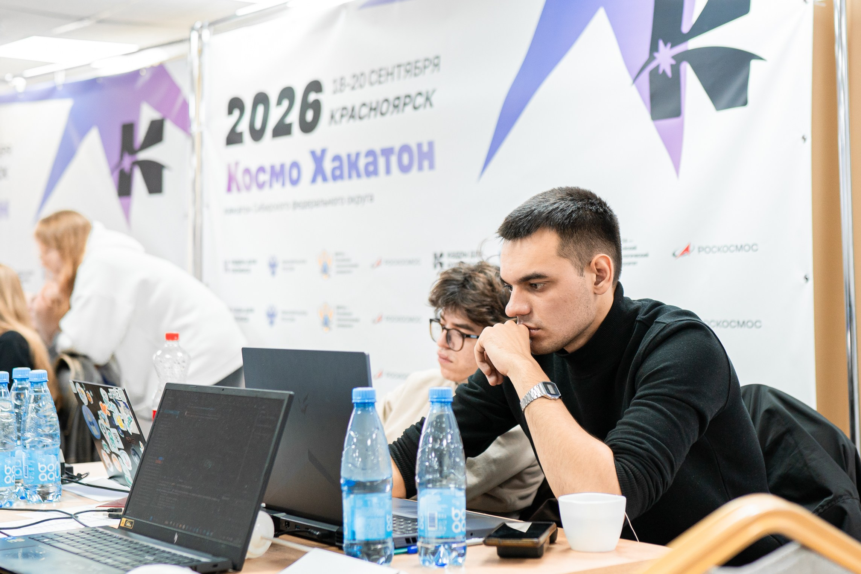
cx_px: 462
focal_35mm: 57
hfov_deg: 34.9
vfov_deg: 23.7
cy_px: 285
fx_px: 1369
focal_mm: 35
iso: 500
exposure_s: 1/125
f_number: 2
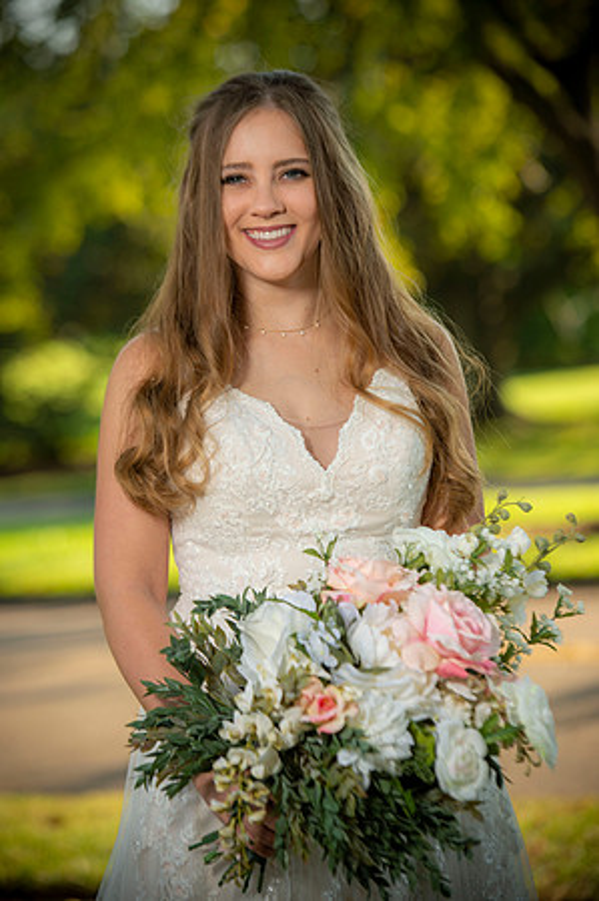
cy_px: 450
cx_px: 300
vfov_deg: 14.7
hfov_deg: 9.8
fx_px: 3502
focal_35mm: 140
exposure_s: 1/250
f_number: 4
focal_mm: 140
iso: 100
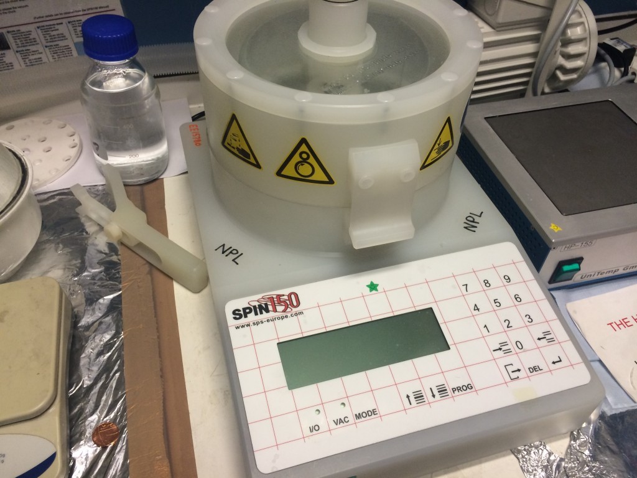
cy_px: 239
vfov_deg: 48.2
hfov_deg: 61.7
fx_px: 534
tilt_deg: -46.6
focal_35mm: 29
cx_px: 318
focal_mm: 4.15
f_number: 2.2
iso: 64
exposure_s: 1/33
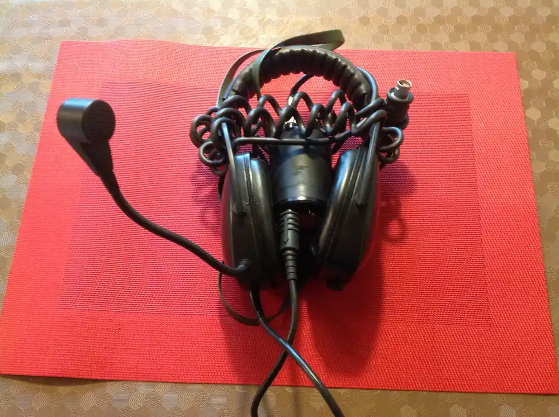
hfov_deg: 52.7
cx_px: 280
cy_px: 208
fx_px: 564
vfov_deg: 40.6
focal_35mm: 35
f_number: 2.4
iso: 320
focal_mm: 4.28
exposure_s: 1/15
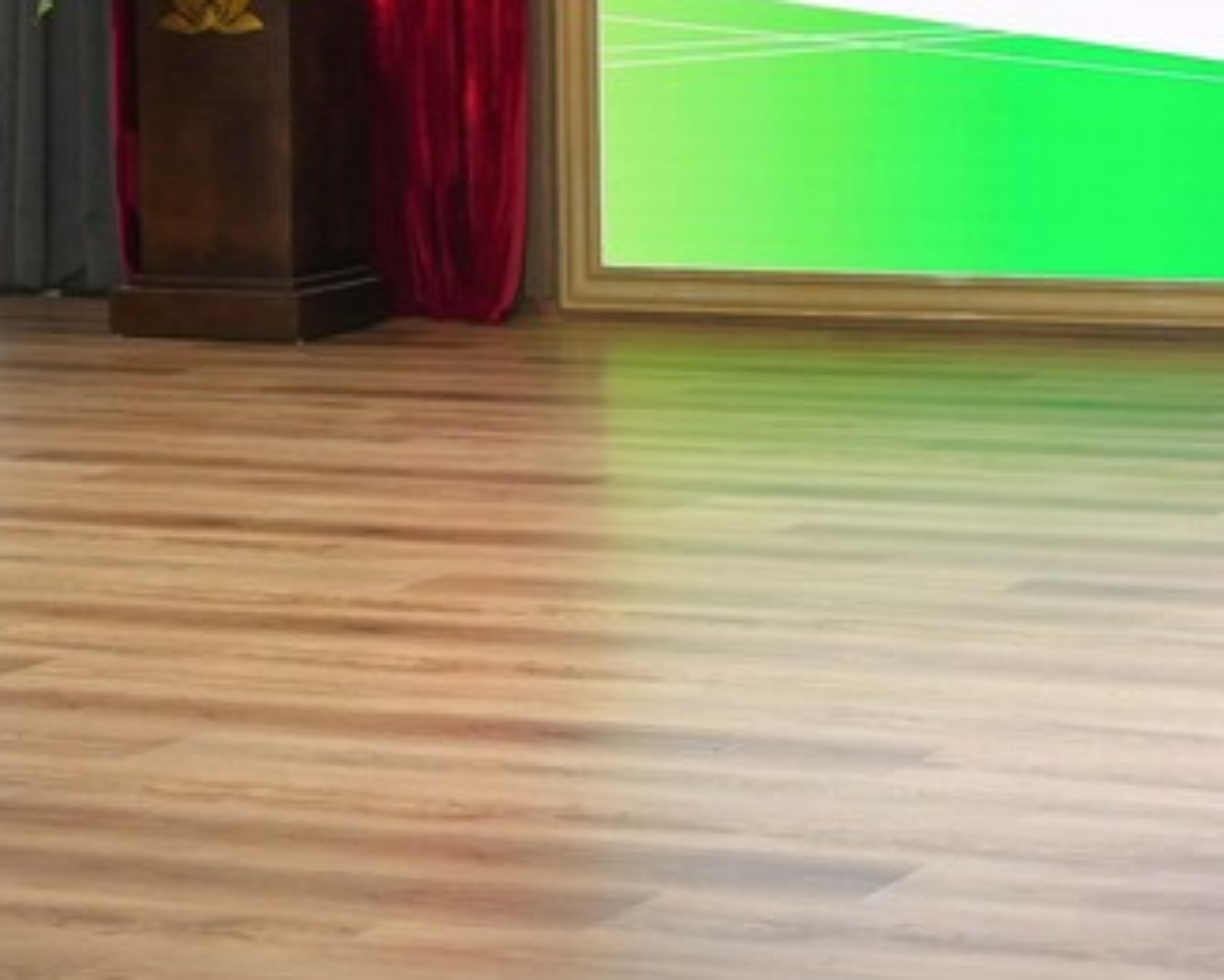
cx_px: 1344
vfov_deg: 15.3
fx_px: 3587
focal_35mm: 99
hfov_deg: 18.6
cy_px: 9
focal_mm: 29
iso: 1000
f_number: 2.8
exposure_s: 1/320
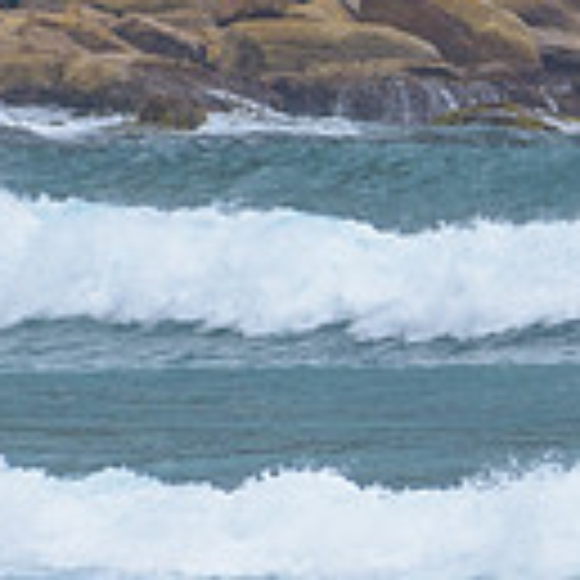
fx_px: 44529
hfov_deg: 0.7
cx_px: 1211
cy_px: 240
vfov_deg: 0.7
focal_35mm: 2349
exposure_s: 1/2000
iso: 360
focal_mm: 500
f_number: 5.6
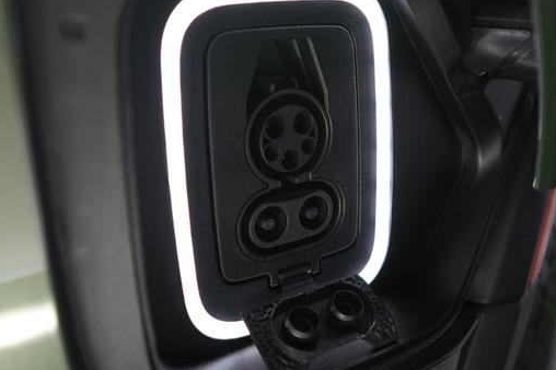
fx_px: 525
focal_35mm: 34
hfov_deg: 55.8
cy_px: 169
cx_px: 287
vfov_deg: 38.8
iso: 1000
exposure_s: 1/60
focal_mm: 27
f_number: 2.8
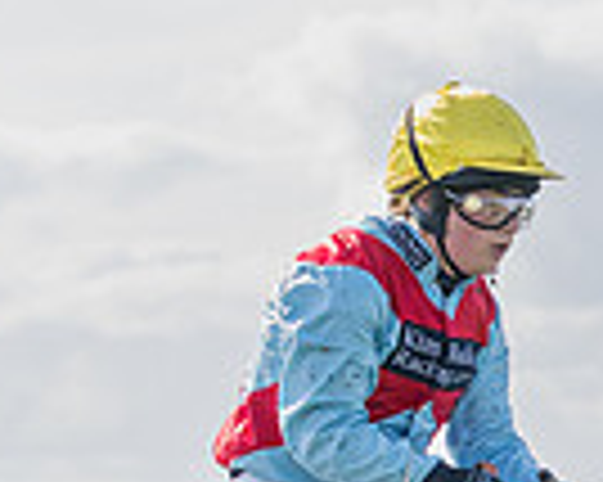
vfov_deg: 3.7
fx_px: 7454
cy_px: 648
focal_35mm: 418
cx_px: 622
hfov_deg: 4.6
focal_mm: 70
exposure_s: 1/2000
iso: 400
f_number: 4
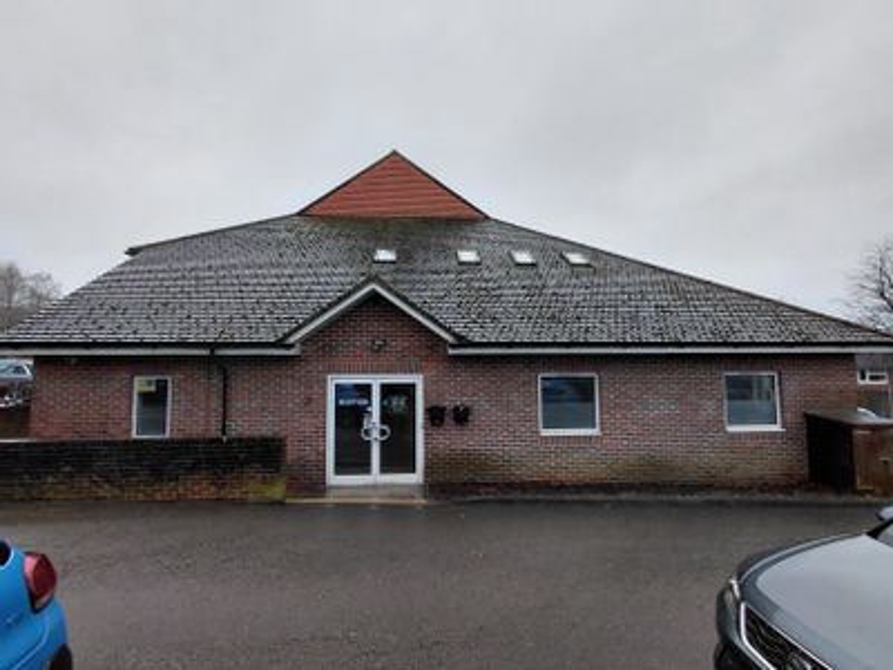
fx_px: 413
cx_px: 446
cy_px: 335
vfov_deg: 78.1
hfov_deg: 94.5
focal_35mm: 16
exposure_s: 1/120
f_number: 2.2
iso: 80
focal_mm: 1.64
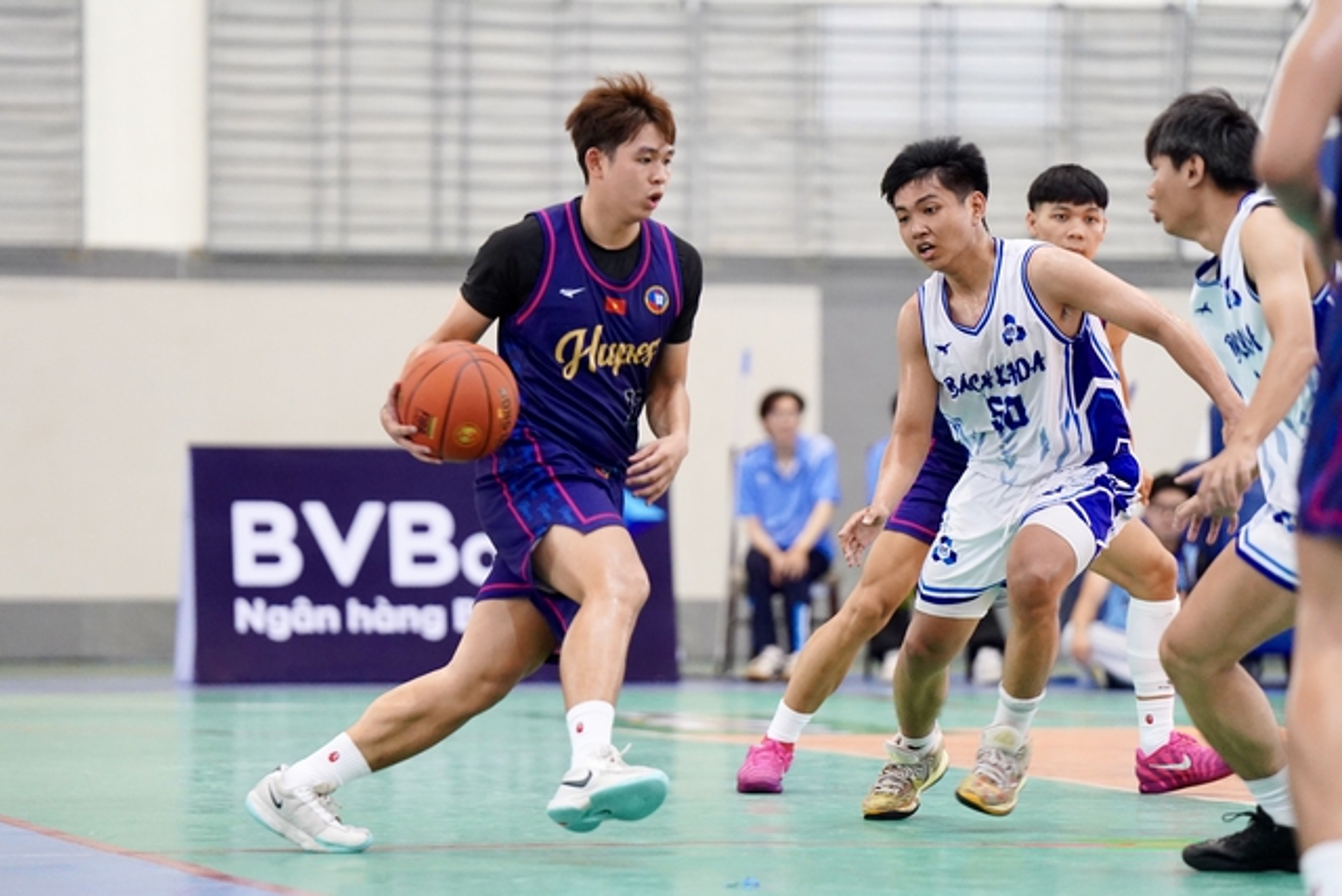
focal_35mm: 173
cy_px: 448
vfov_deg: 7.9
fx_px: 6450
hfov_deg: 11.9
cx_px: 671
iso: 4000
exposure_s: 1/400
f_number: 2.8
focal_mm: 173
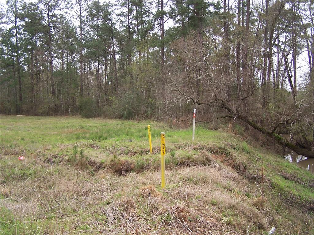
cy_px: 118
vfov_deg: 37.7
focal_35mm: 38
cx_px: 157
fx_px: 345
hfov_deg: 49.0
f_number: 2.8
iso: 80
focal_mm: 6.3
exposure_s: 1/180
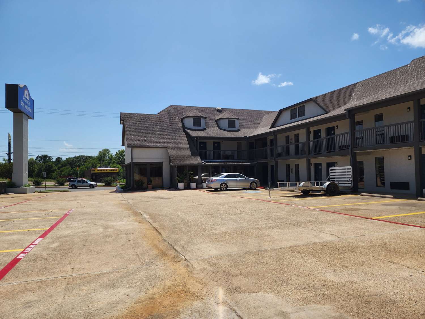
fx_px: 282
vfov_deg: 58.9
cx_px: 212
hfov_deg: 73.9
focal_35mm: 23
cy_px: 160
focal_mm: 6.4
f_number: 1.8
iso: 12
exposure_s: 1/1619
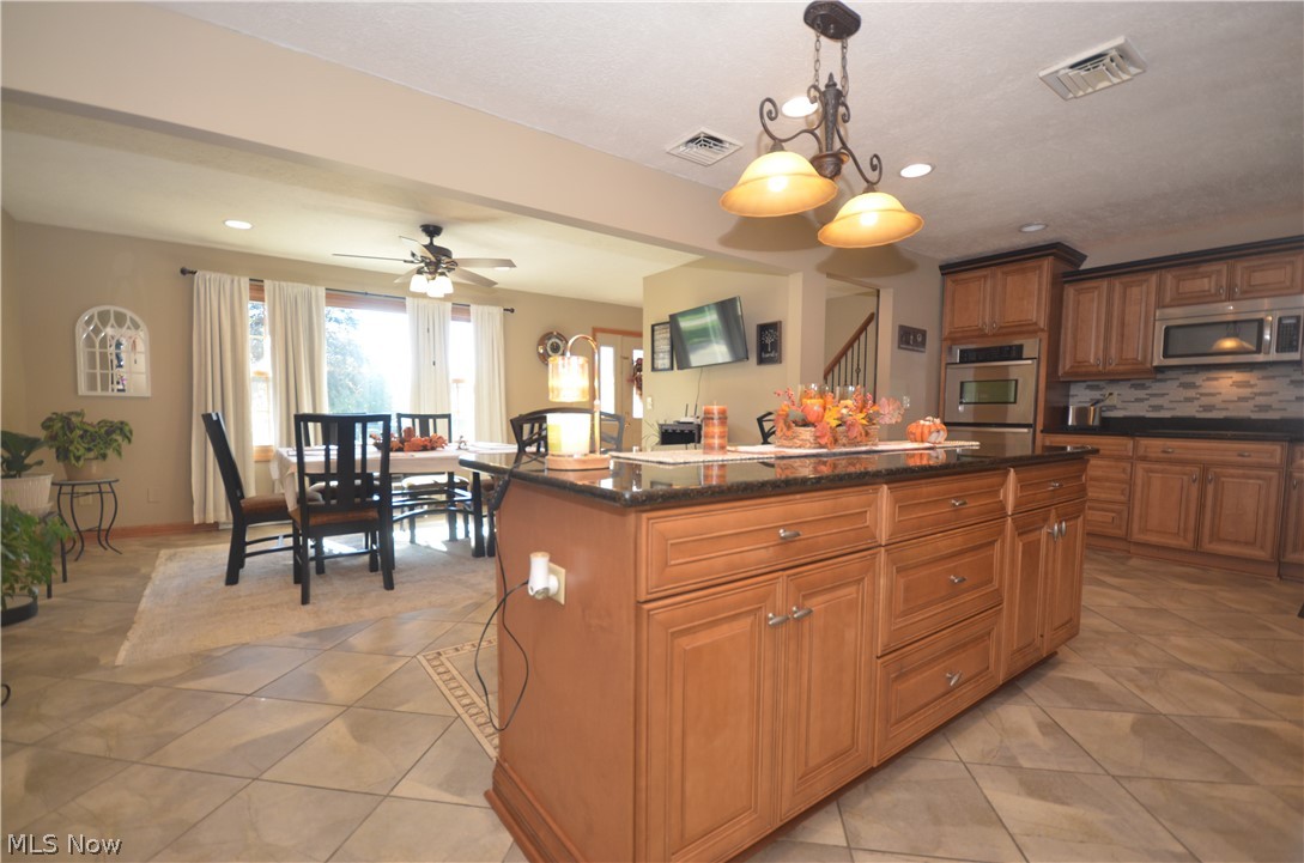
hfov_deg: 100.5
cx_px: 652
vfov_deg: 77.1
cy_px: 432
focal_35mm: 15
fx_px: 542
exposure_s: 1/60
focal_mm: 10
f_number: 4
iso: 400
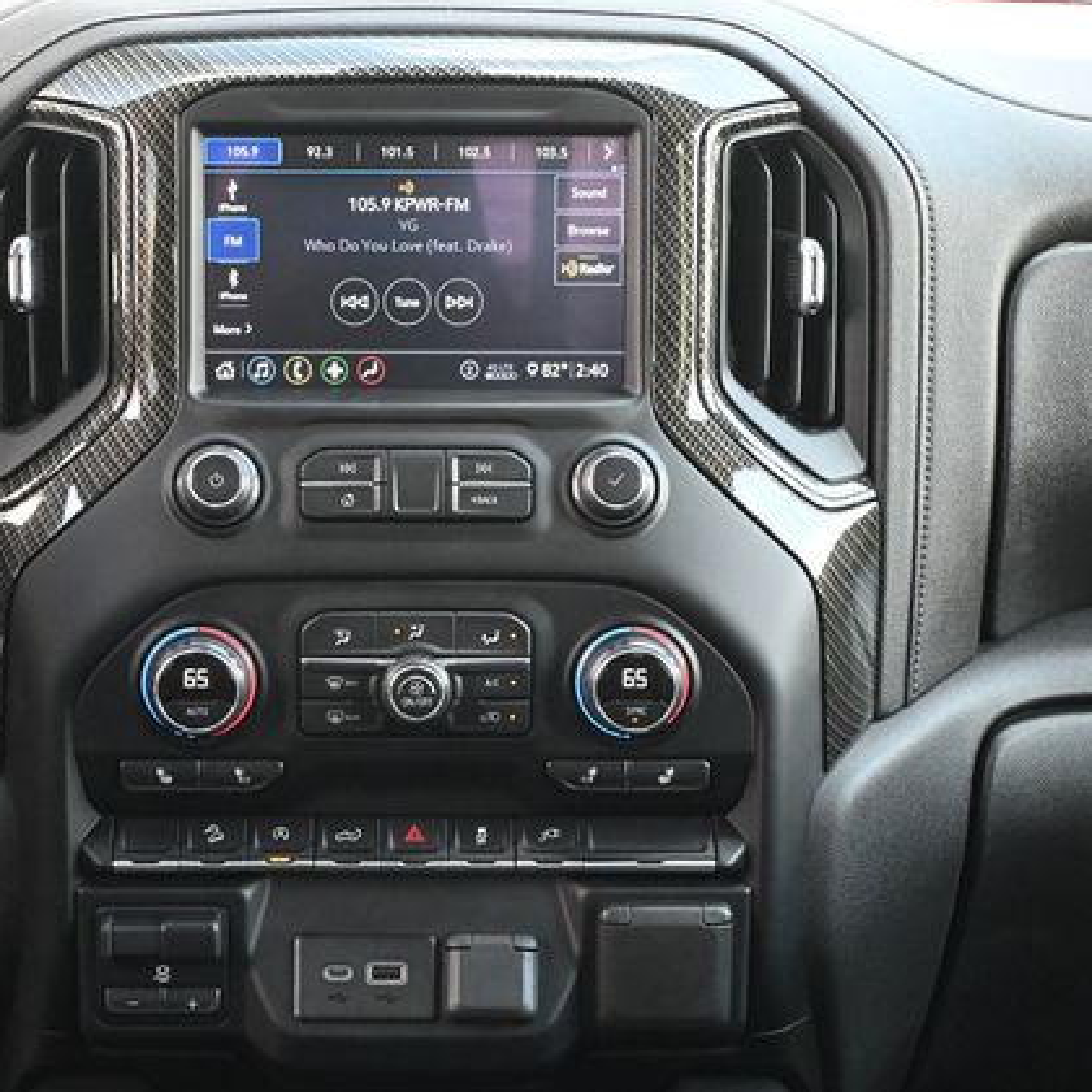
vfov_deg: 22.9
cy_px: 541
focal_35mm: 76
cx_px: 408
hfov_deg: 22.8
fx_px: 2700
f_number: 5.6
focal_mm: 39
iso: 2800
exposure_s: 1/125
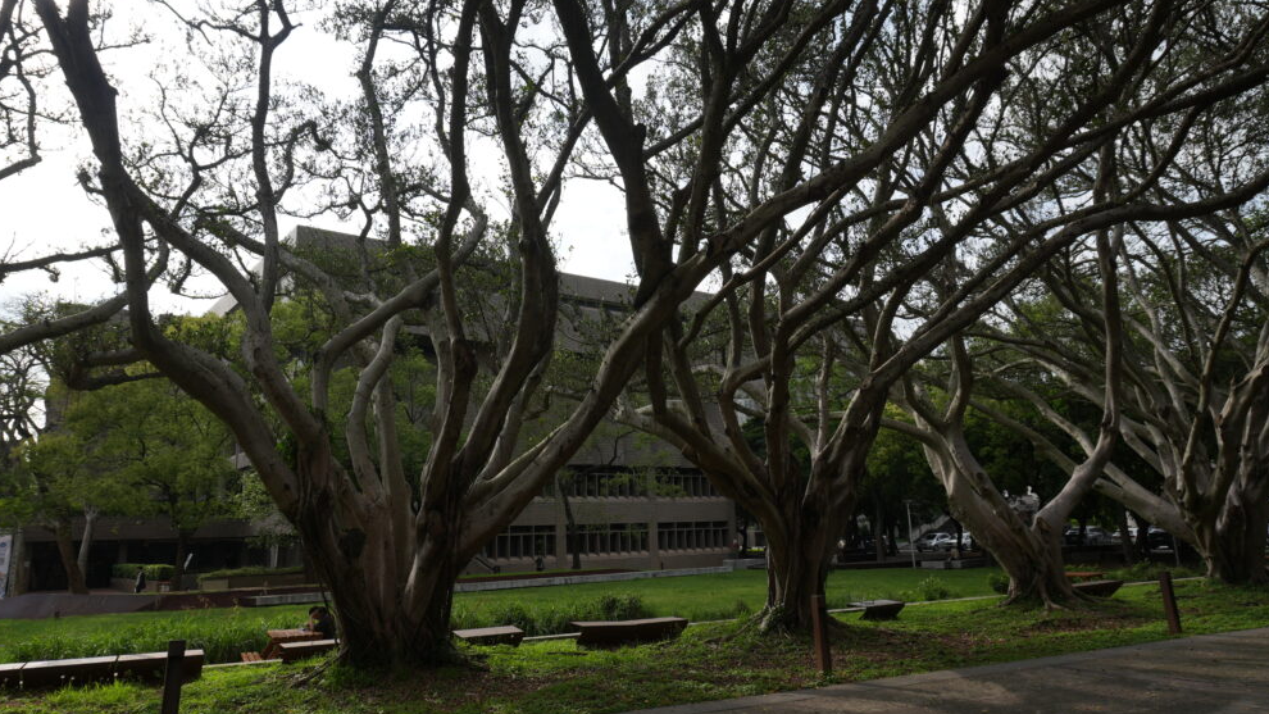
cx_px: 620
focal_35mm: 26
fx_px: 875
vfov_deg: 44.4
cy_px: 338
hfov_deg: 71.9
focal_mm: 16
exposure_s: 1/400
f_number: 6.3
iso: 100
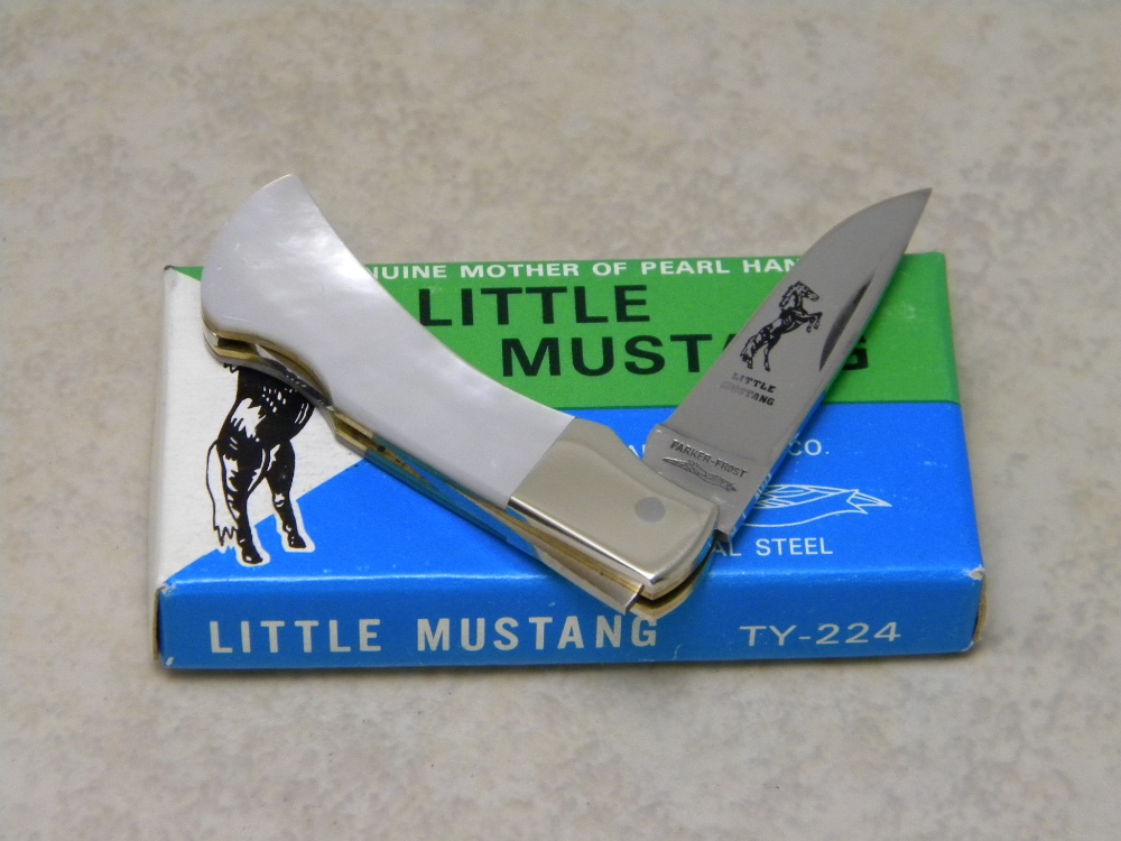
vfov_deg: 14.1
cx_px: 560
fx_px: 3400
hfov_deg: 18.7
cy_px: 420
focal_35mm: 105
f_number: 4.7
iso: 400
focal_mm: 19
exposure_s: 1/25.6
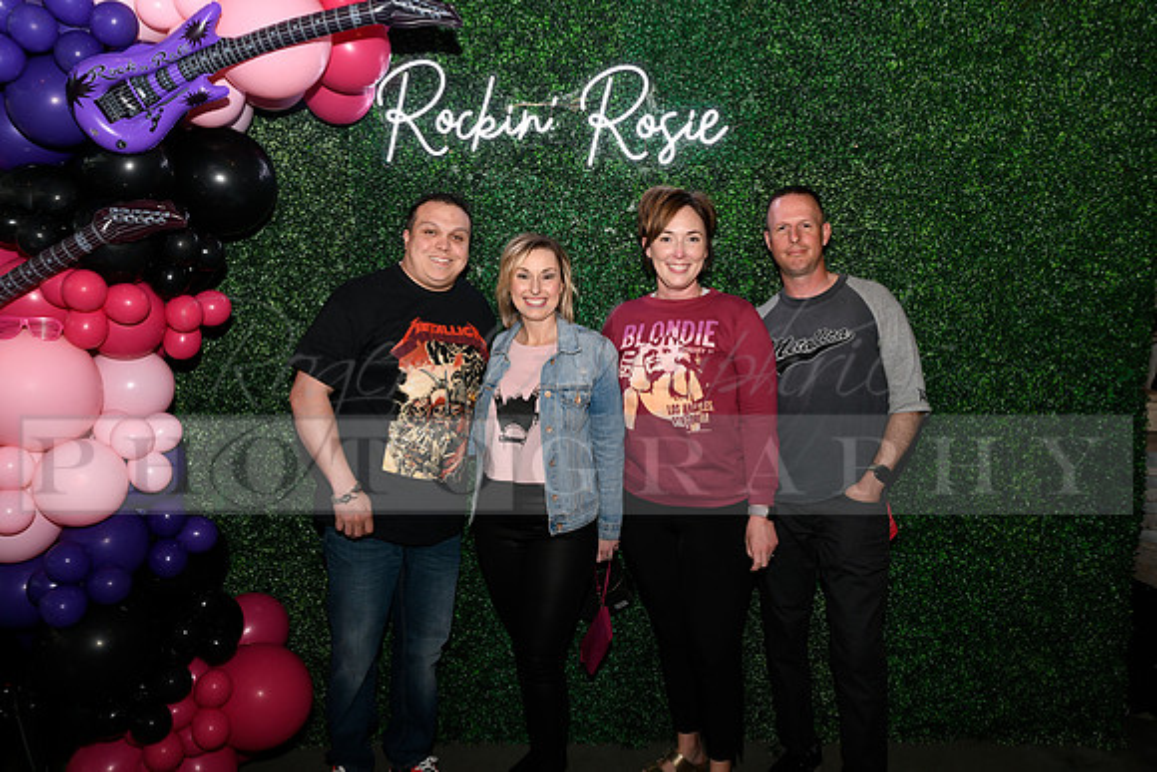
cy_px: 386
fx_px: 932
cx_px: 578
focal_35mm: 29
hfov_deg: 63.6
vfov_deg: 45.0
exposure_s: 1/60
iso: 500
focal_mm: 29
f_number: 6.3
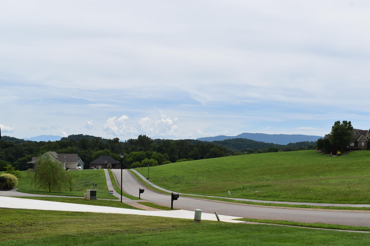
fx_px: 370
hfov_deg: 53.1
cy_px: 123
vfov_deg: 36.9
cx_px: 185
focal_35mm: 36
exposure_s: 1/320
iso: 100
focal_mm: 24
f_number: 9
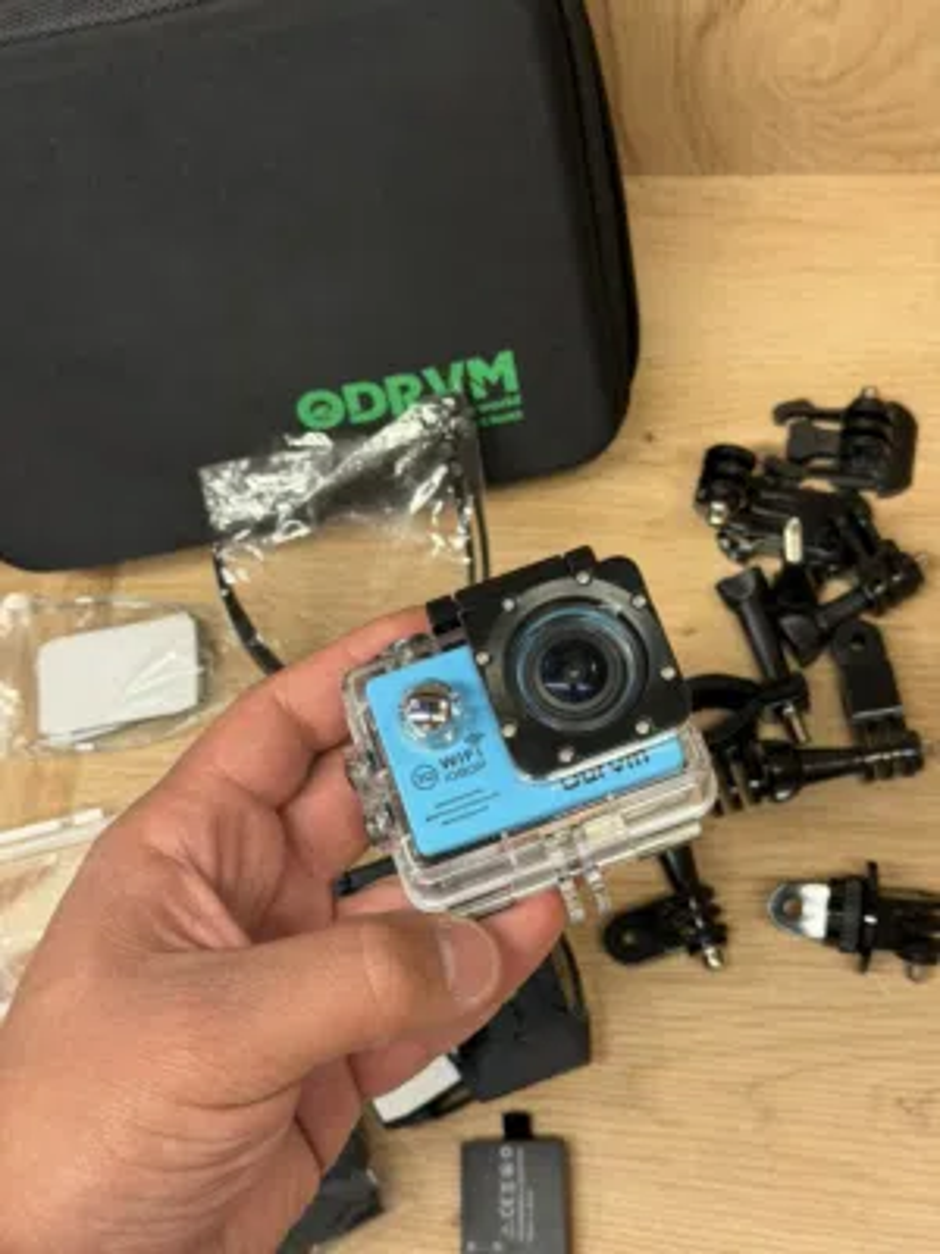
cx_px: 470
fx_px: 1738
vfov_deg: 39.7
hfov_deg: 30.3
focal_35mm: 48
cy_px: 627
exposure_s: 1/50
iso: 200
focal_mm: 6.76
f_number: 1.78
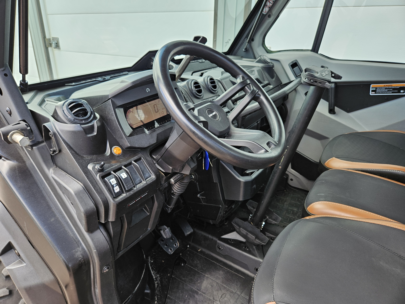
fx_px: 269
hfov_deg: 73.9
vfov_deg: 58.9
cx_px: 202
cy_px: 152
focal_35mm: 23
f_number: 1.8
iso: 40
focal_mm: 5.4
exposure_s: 1/120
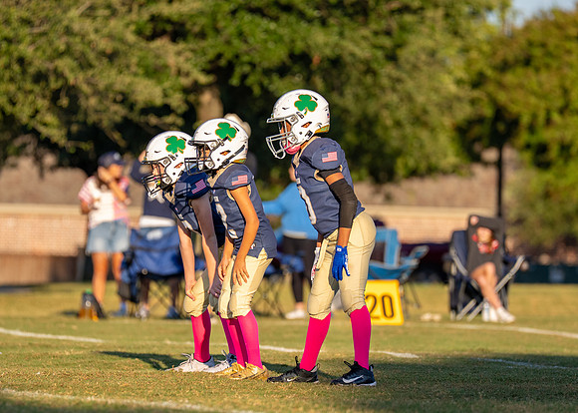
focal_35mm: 364
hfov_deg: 5.5
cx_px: 266
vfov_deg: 4.0
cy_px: 228
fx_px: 5971
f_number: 2.8
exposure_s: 1/2500
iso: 400
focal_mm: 200
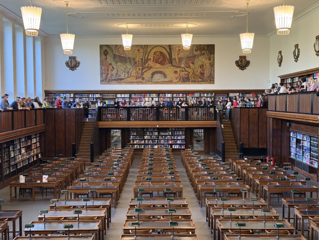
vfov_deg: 30.3
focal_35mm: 48
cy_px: 120
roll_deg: +0.3
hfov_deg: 39.7
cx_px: 160
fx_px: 442
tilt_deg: -3.1
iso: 160
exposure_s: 1/50
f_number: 1.78
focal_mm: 6.76
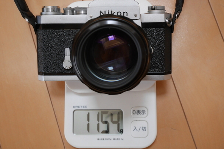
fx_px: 354
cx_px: 112
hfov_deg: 35.1
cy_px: 68
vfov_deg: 23.7
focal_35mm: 57
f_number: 5.3
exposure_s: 1/60
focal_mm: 27
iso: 640
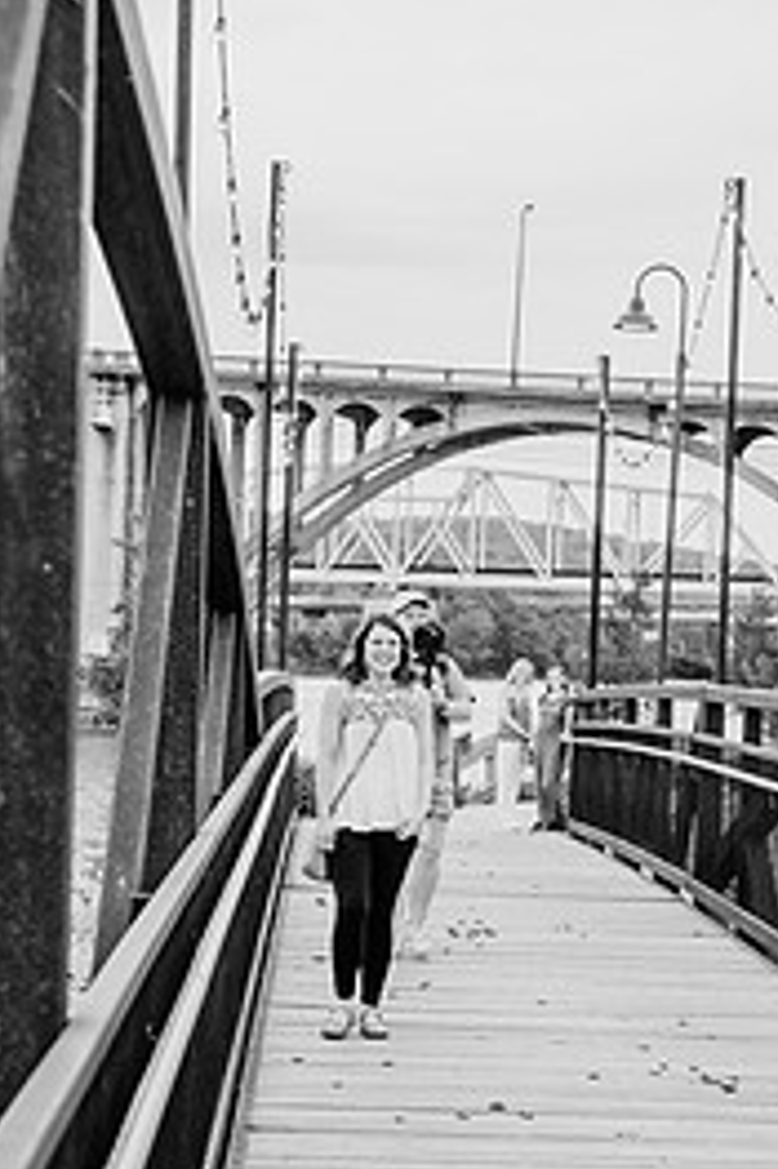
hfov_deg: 15.3
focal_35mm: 89
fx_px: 2889
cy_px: 662
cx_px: 387
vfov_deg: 22.9
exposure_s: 1/640
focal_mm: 52
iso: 400
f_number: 4
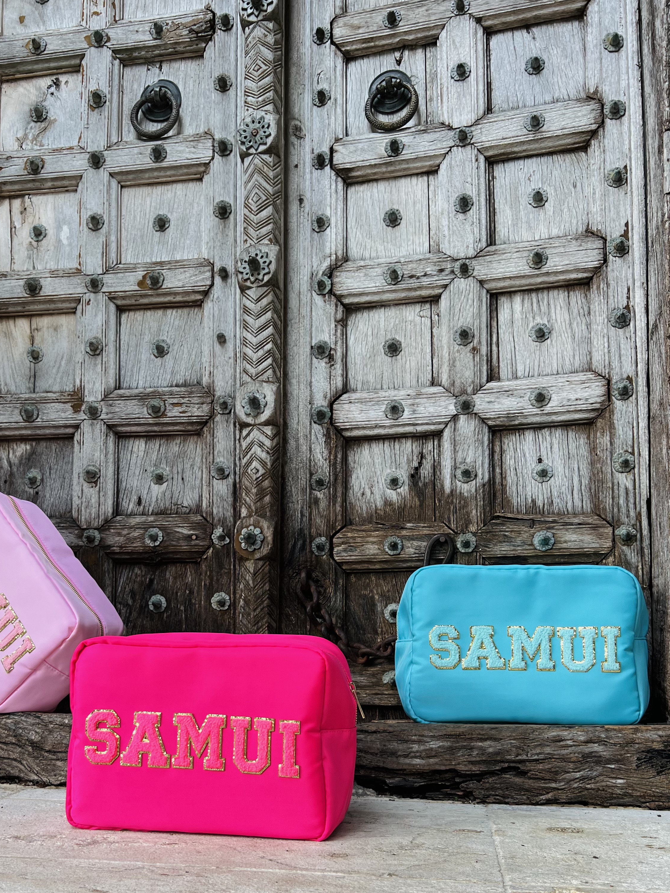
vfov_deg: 51.8
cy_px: 586
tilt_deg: +3.6
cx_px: 238
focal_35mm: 35
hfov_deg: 40.3
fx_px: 903
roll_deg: -0.1
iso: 40
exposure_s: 1/259
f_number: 1.5
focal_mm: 5.7
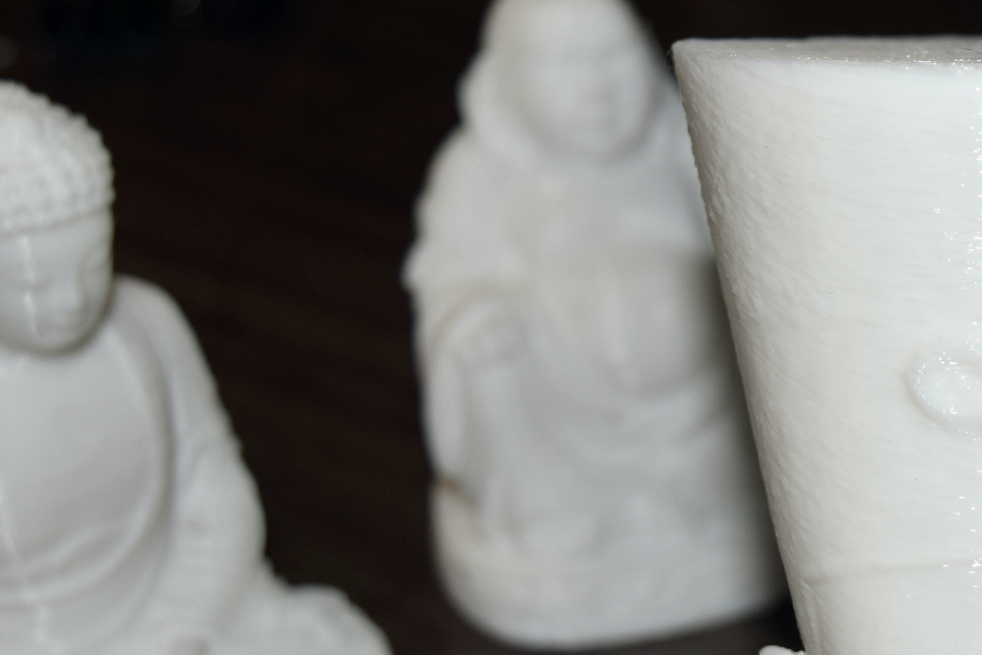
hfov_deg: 18.2
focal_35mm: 110
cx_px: 948
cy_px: 471
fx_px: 3005
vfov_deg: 12.4
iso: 100
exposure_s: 1/60
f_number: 5.6
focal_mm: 31
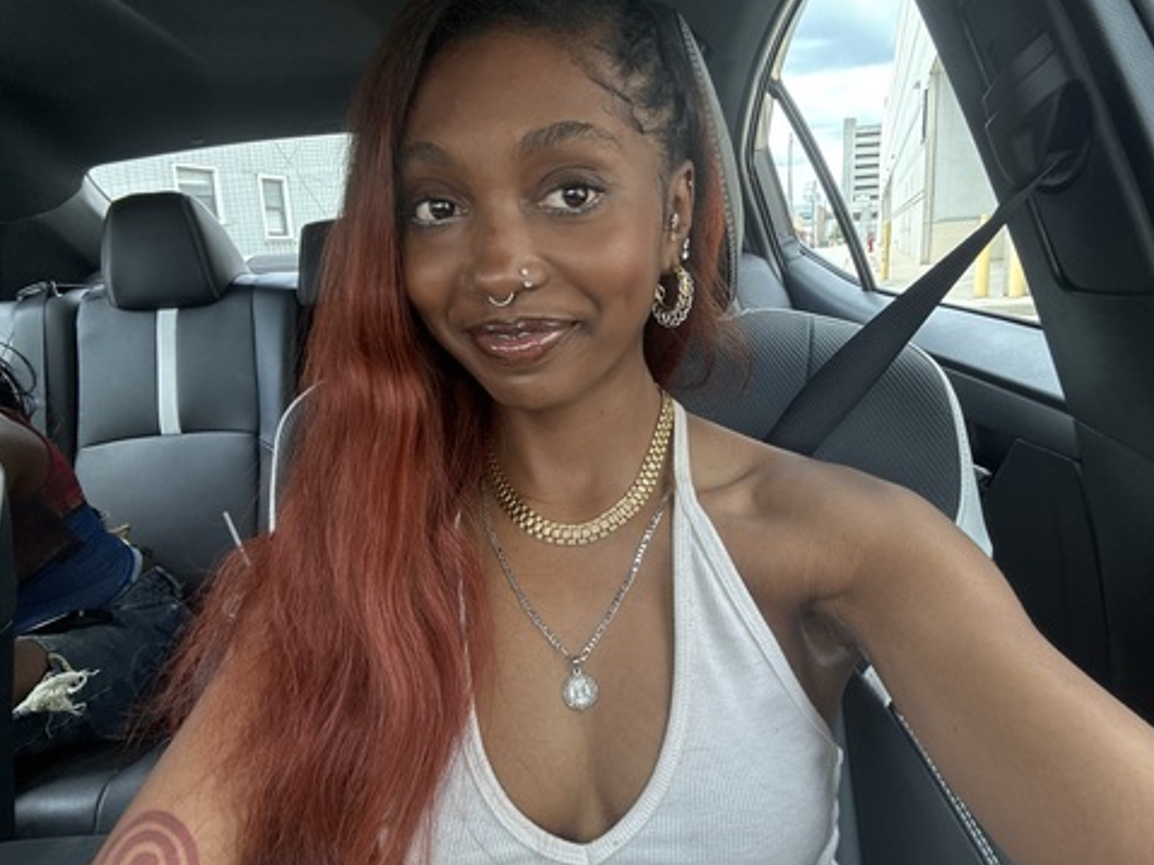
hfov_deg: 71.6
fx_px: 800
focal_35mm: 24
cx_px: 559
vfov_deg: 56.8
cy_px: 435
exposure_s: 1/93
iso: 80
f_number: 1.9
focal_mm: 2.69
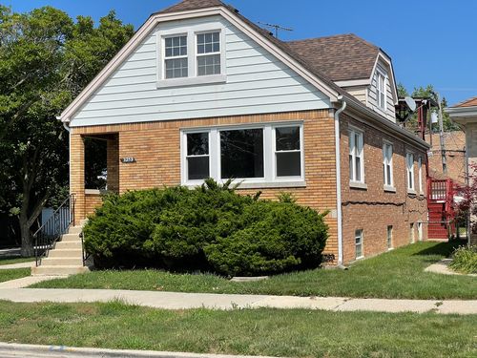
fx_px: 717
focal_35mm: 52
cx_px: 238
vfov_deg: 28.0
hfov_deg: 36.8
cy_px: 179
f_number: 2
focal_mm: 6
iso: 25
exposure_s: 1/2283
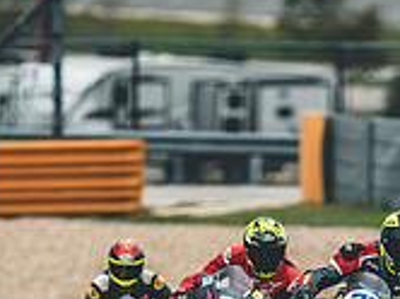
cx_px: 217
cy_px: 470
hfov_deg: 1.7
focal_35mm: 1175
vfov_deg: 1.3
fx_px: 13558
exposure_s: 1/1600
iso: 200
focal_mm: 200
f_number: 2
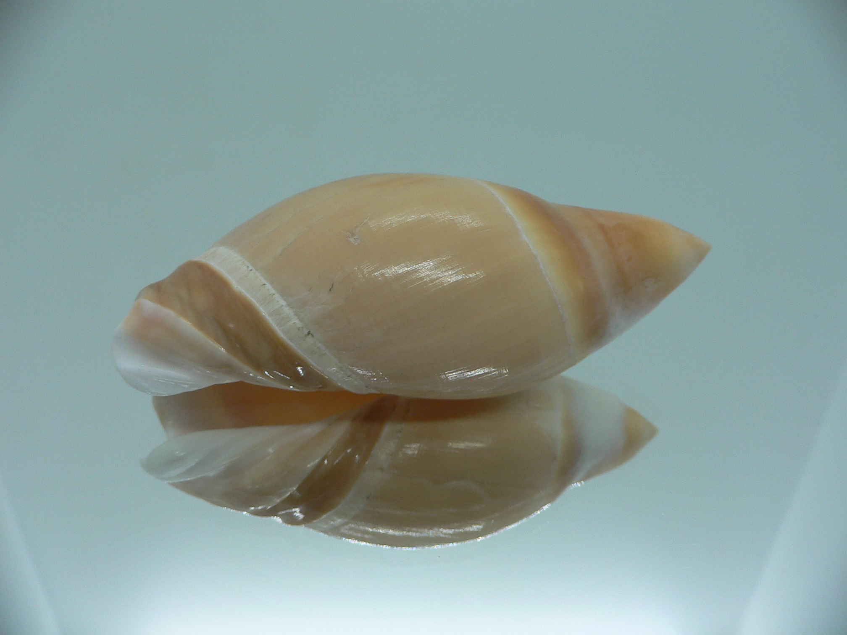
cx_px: 424
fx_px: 856
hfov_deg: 52.6
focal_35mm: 35
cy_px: 318
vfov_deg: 40.7
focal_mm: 4.6
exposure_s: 1/60
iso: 80
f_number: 2.8
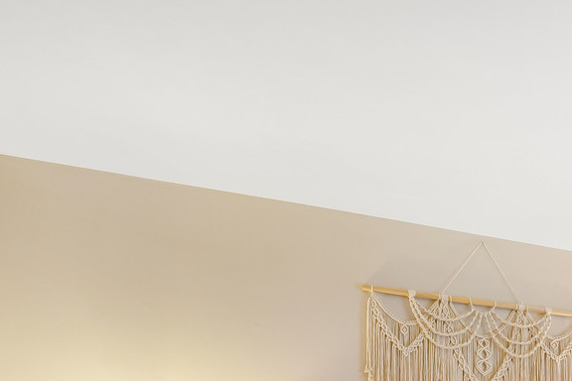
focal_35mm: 45
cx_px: 636
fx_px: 715
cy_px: 505
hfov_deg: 36.6
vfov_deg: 25.4
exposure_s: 1.3
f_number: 9
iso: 320
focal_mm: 16
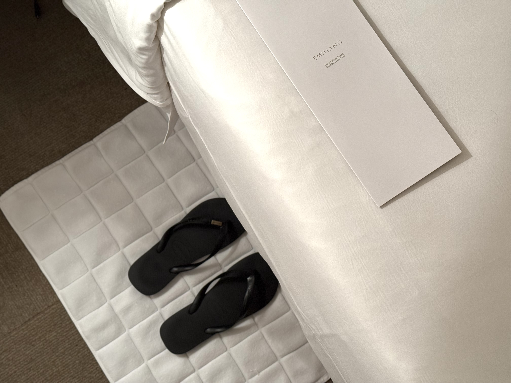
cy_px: 192
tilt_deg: -82.9
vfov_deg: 30.3
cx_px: 256
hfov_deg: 39.7
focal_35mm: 48
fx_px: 709
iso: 200
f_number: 1.78
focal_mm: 6.76
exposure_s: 1/60
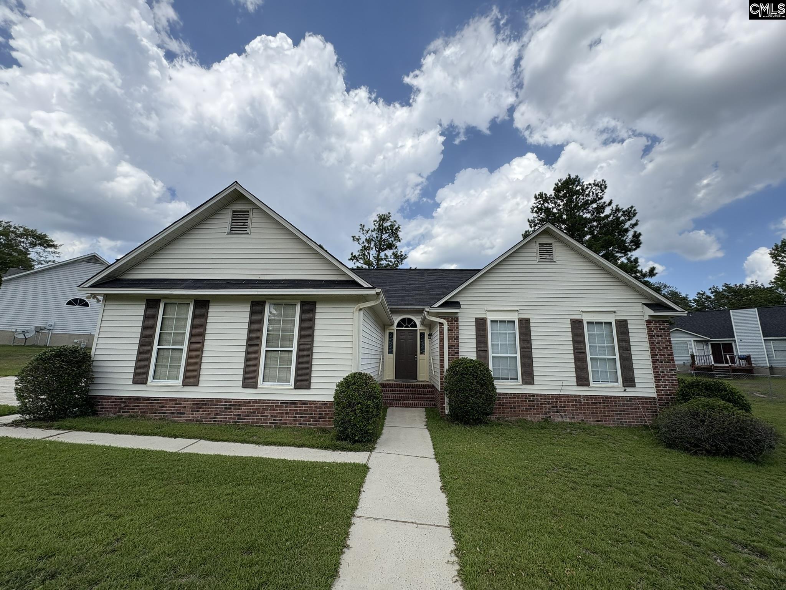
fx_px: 318
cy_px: 295
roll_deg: -0.4
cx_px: 393
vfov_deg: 85.7
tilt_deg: +11.0
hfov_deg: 102.1
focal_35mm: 14
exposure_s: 1/2083
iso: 50
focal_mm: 2.22
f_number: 2.2
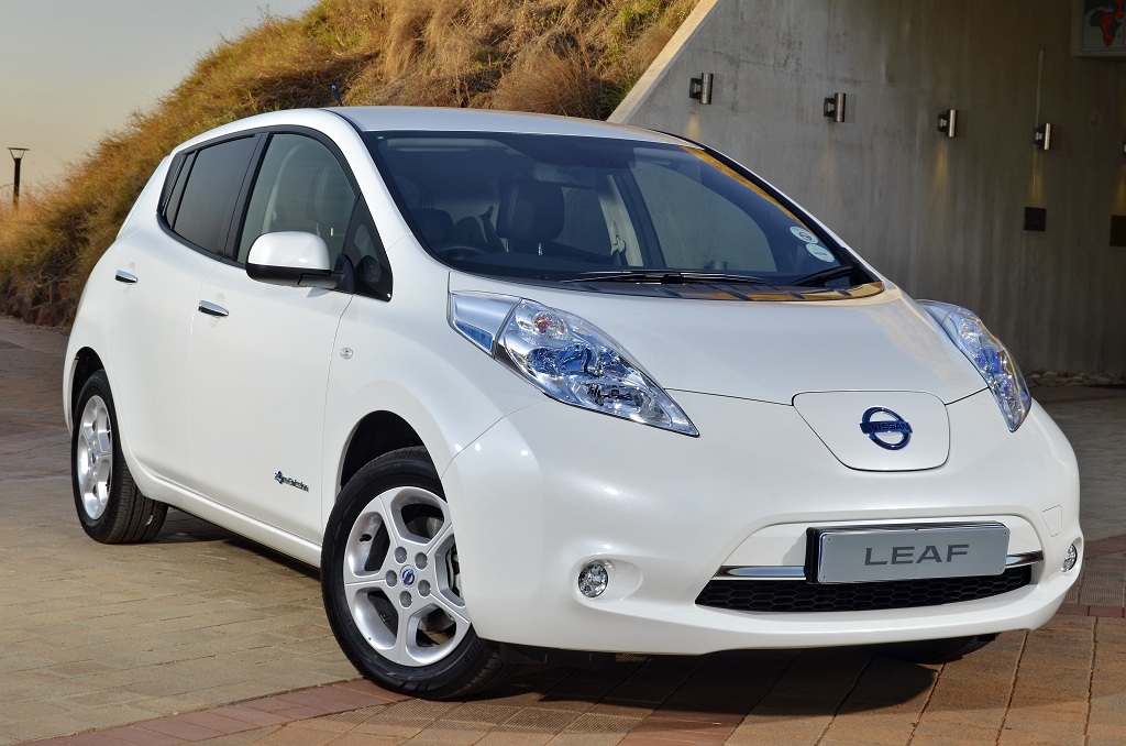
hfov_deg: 29.3
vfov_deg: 19.6
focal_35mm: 69
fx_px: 2153
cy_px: 373
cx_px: 563
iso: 100
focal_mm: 46
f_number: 10
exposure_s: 1/13
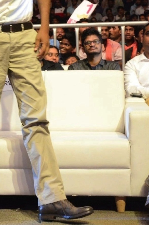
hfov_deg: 11.0
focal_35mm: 123
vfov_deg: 16.7
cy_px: 88
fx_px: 767
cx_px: -3
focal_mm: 40
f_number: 5.6
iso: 5000
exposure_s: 1/100
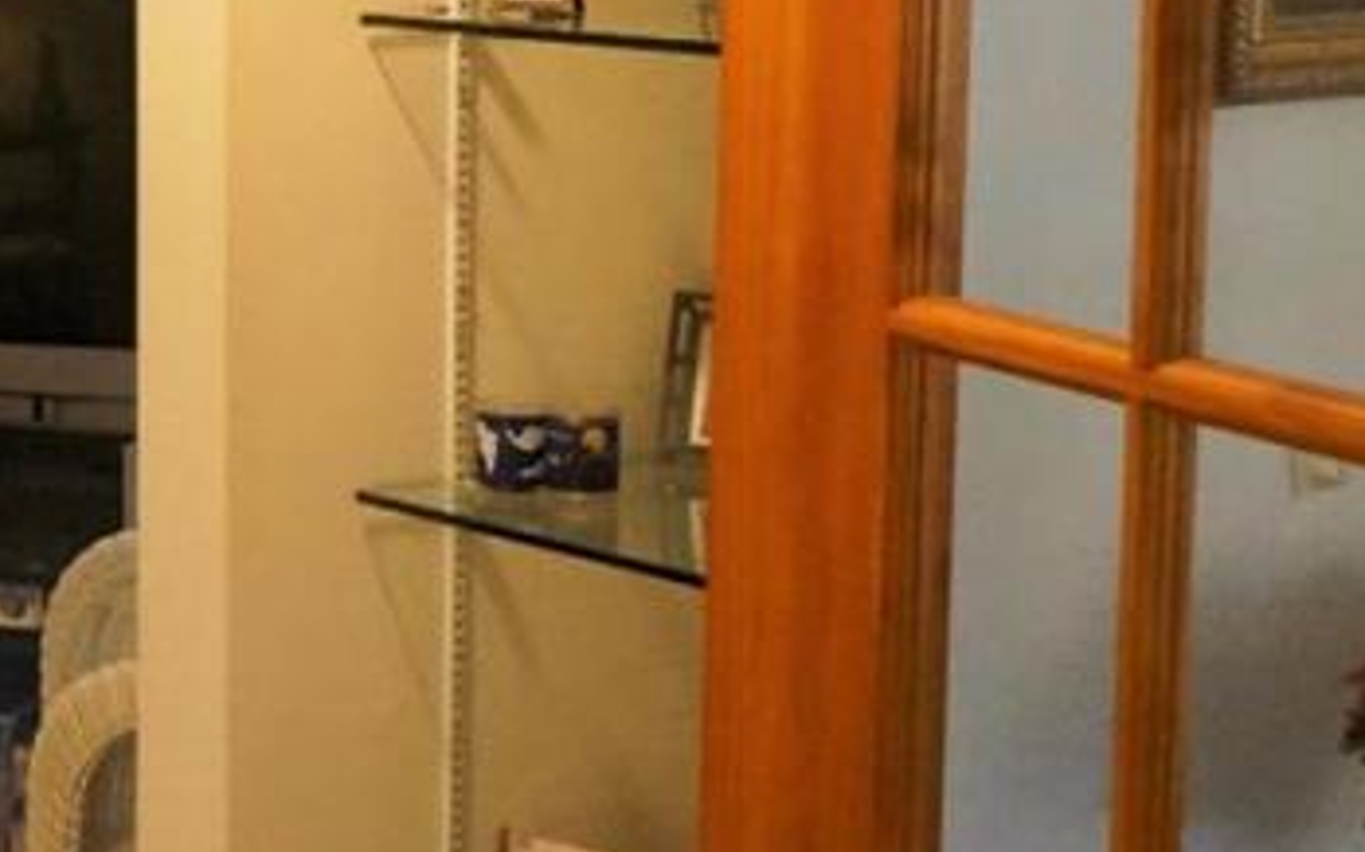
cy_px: 299
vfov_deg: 11.7
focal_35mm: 112
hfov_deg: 15.8
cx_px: -1103
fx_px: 4166
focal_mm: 20
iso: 3200
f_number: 3.2
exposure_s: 1/160
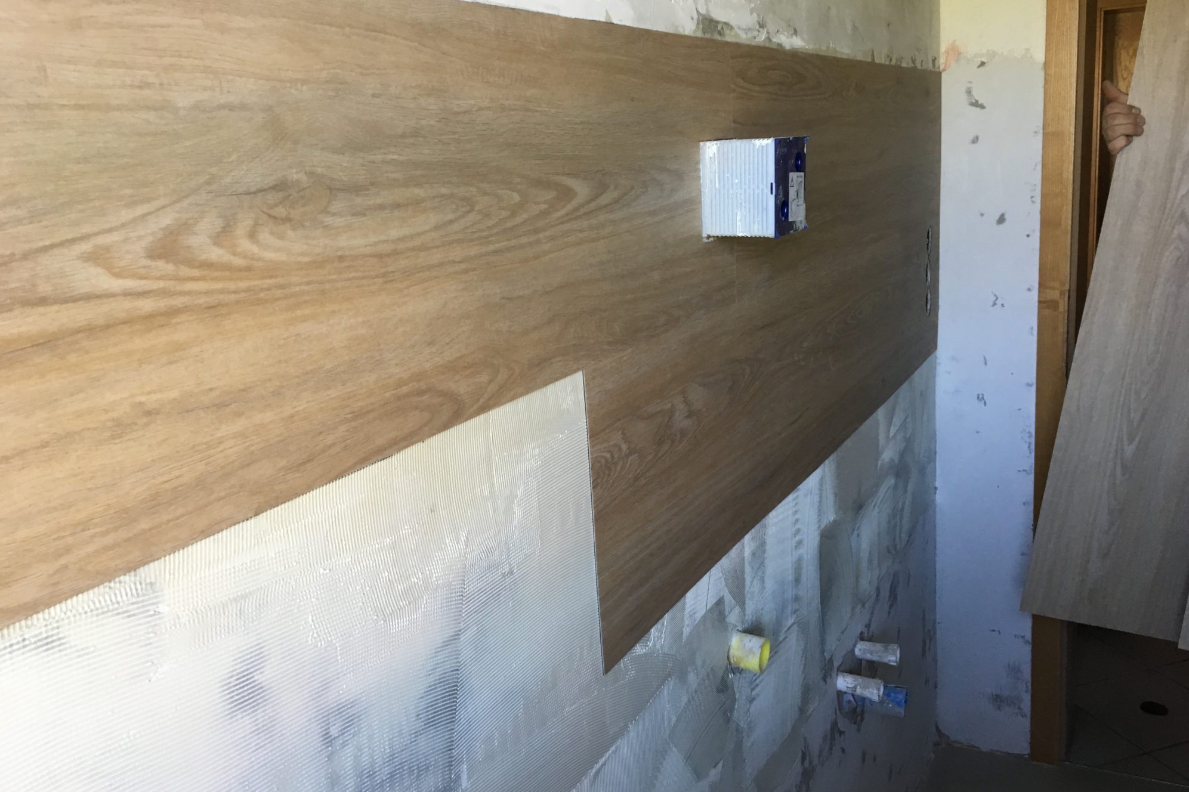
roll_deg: +3.2
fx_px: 1024
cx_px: 597
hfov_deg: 60.3
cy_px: 375
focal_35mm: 31
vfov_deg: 42.3
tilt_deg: -12.4
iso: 50
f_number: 2.2
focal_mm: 4.15
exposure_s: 1/33
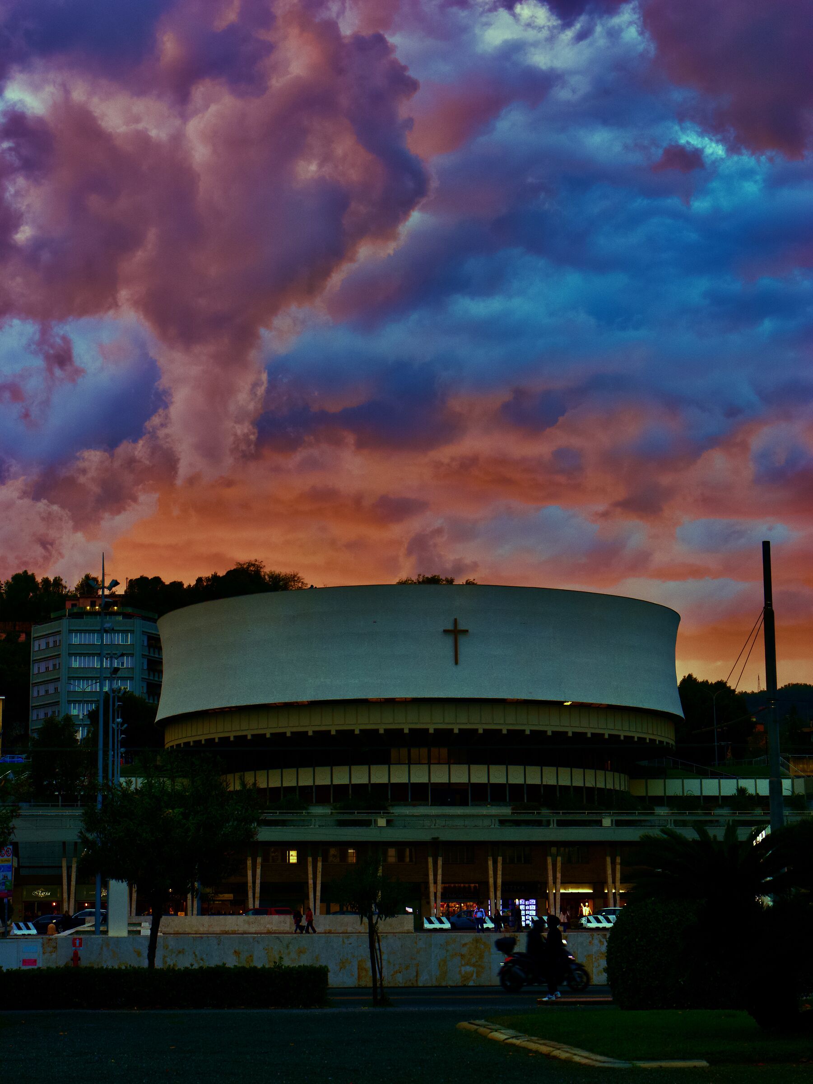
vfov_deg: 30.3
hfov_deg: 22.9
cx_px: 406
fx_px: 2003
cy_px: 542
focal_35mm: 64
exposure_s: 1/200
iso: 400
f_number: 3.8
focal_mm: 32
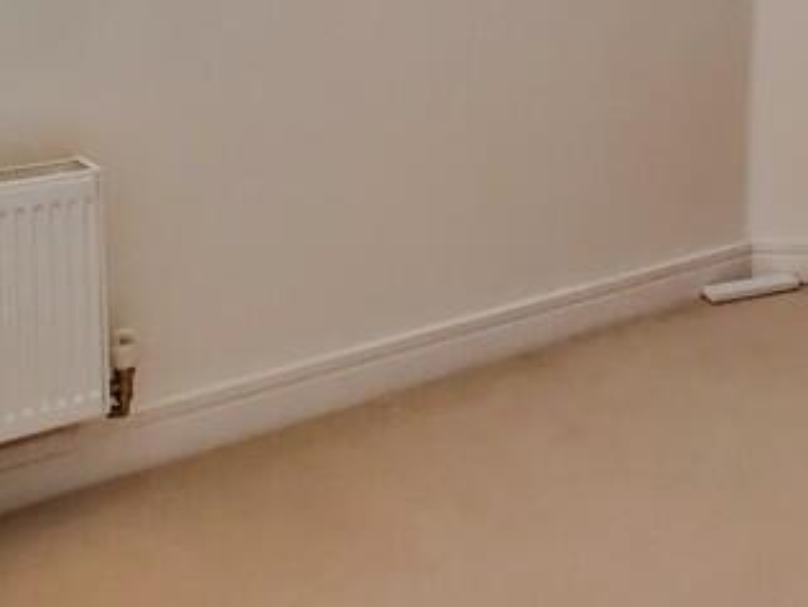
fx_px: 981
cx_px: 732
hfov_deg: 41.2
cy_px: 0
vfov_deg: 31.7
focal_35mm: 42
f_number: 2.2
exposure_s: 1/50
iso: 200
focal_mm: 2.25
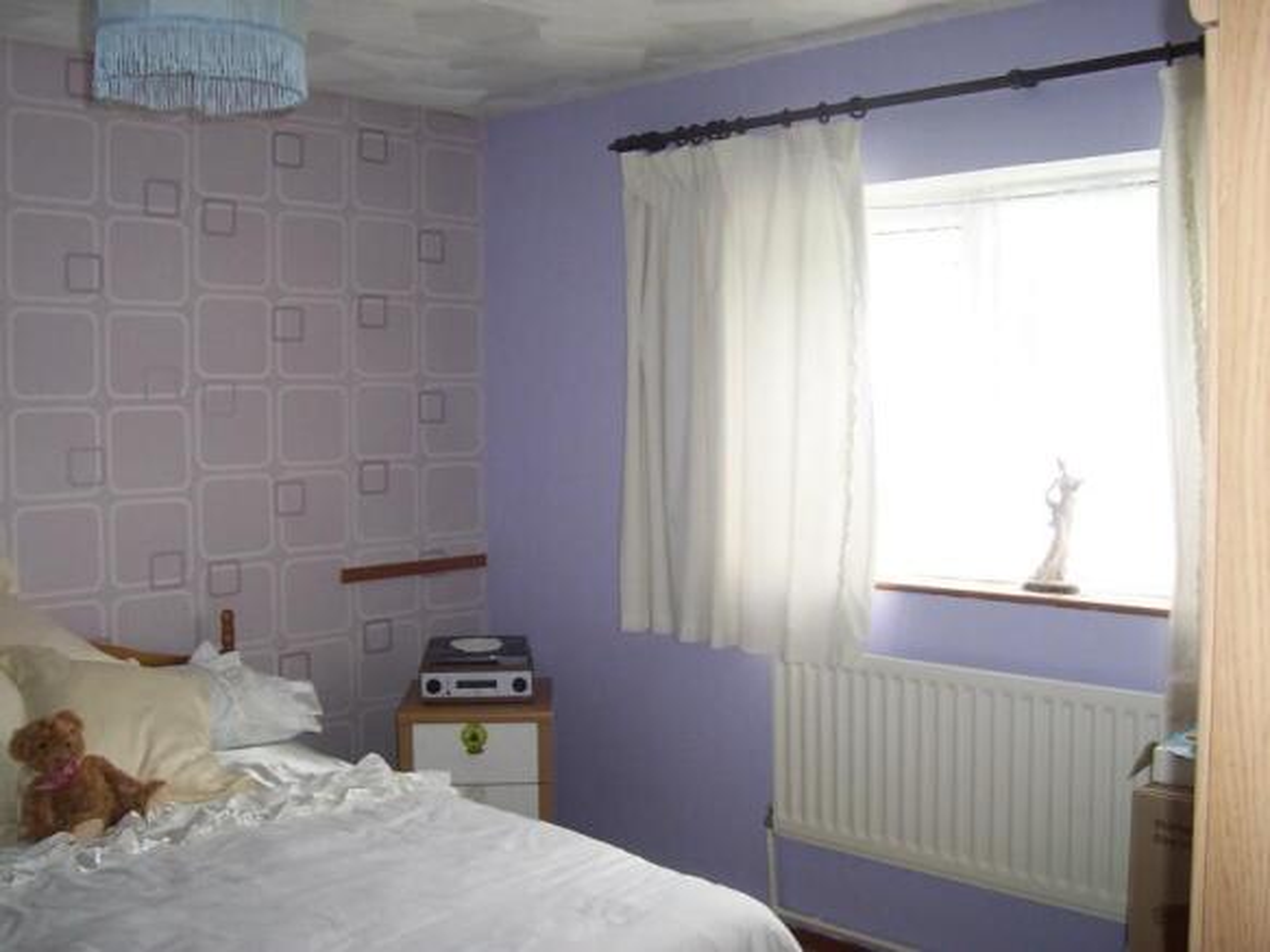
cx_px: 635
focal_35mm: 37
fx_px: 1357
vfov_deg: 38.7
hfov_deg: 50.1
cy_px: 476
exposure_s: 1/20
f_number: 2.8
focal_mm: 5.6
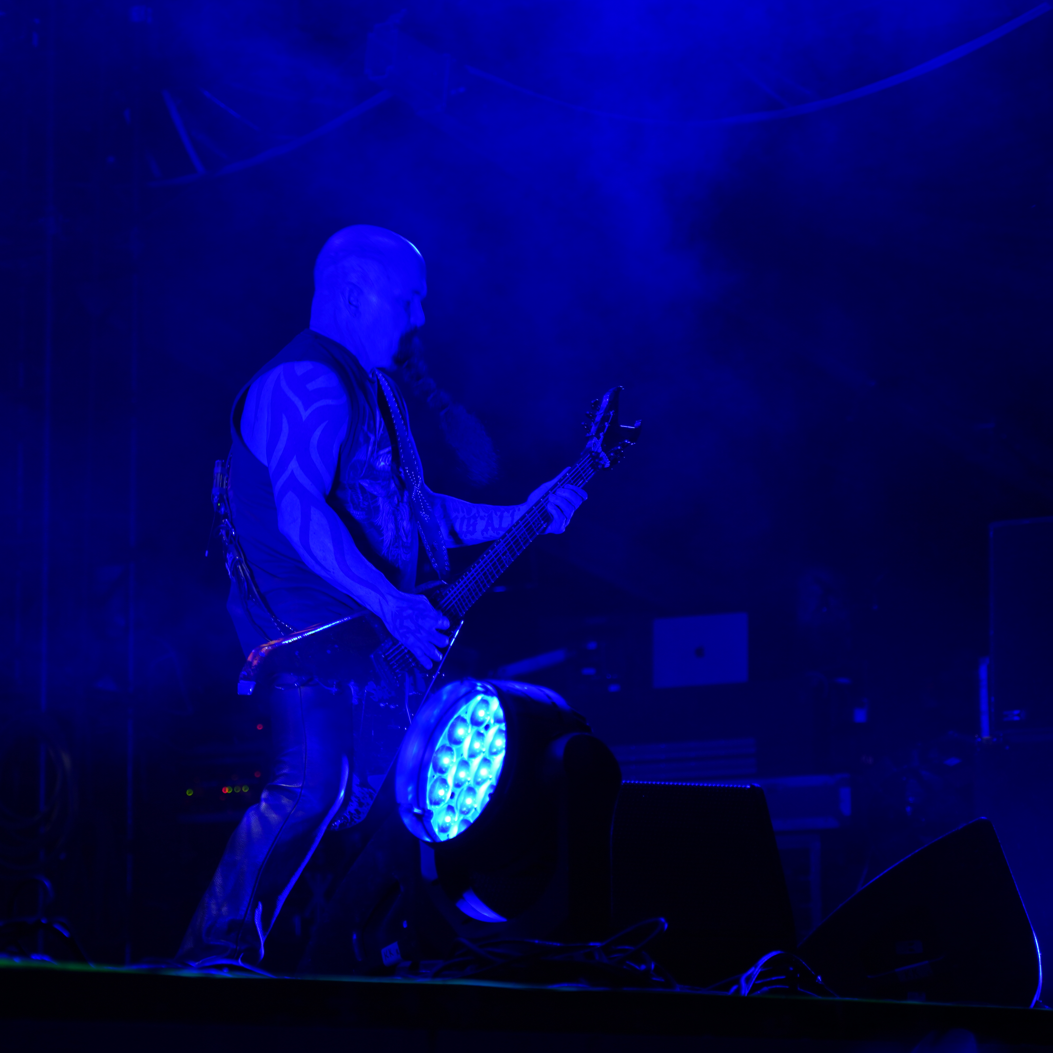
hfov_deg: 13.0
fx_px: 4612
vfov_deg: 13.0
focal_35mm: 134
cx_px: 387
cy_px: 526
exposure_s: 1/125
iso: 125
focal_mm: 105
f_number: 4
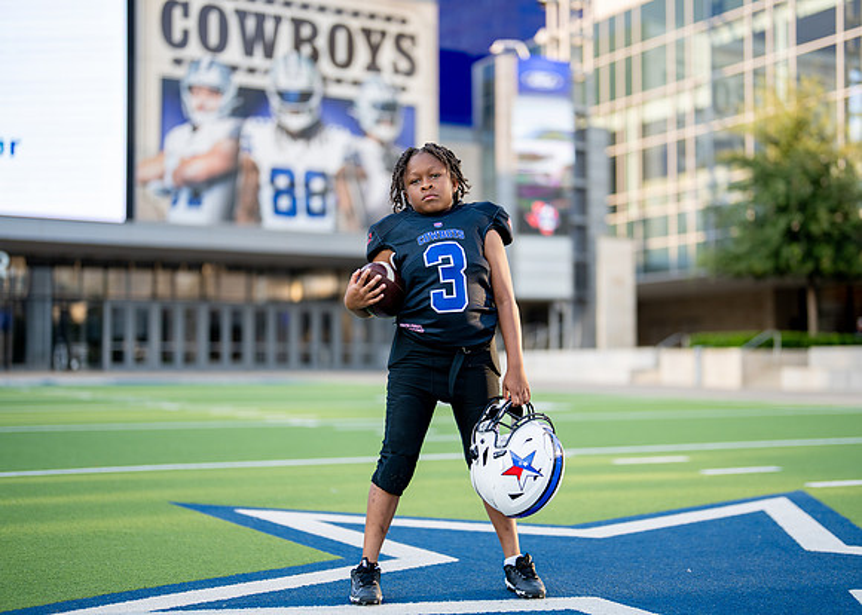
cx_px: 476
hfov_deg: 35.3
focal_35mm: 55
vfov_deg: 25.6
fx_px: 1352
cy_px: 312
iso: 100
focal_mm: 50
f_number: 1.2
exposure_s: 1/1600
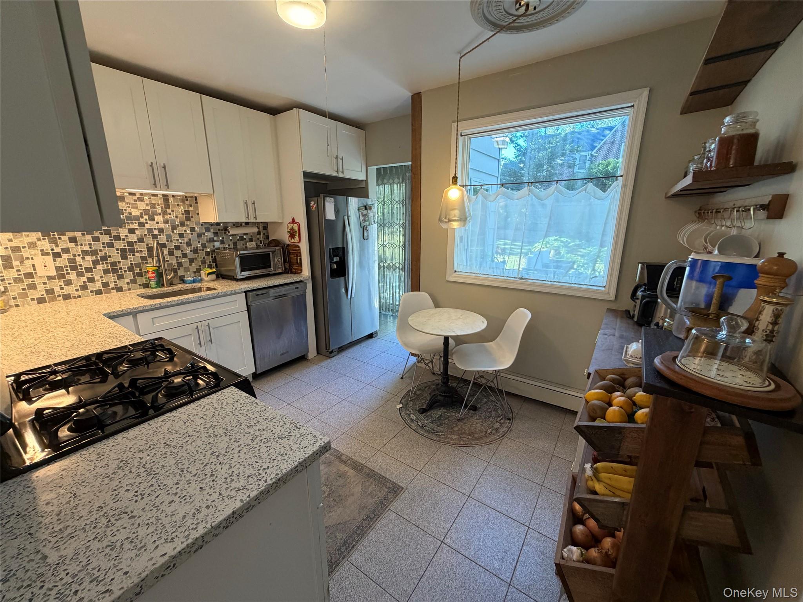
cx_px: 402
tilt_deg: -12.8
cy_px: 301
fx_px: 325
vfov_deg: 85.7
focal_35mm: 14
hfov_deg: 102.1
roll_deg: +0.9
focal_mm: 2.22
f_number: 2.2
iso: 320
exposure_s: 1/120
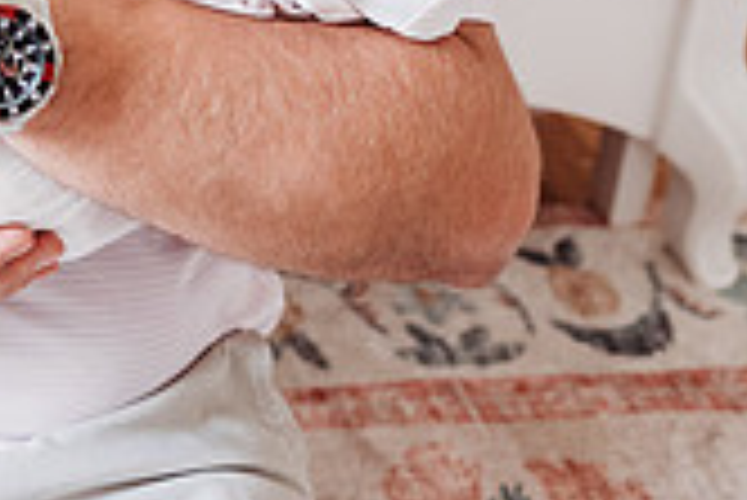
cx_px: -140
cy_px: -245
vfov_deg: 15.1
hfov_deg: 22.4
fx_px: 1744
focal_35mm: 84
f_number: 2.8
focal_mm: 24
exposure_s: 1/200
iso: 1000
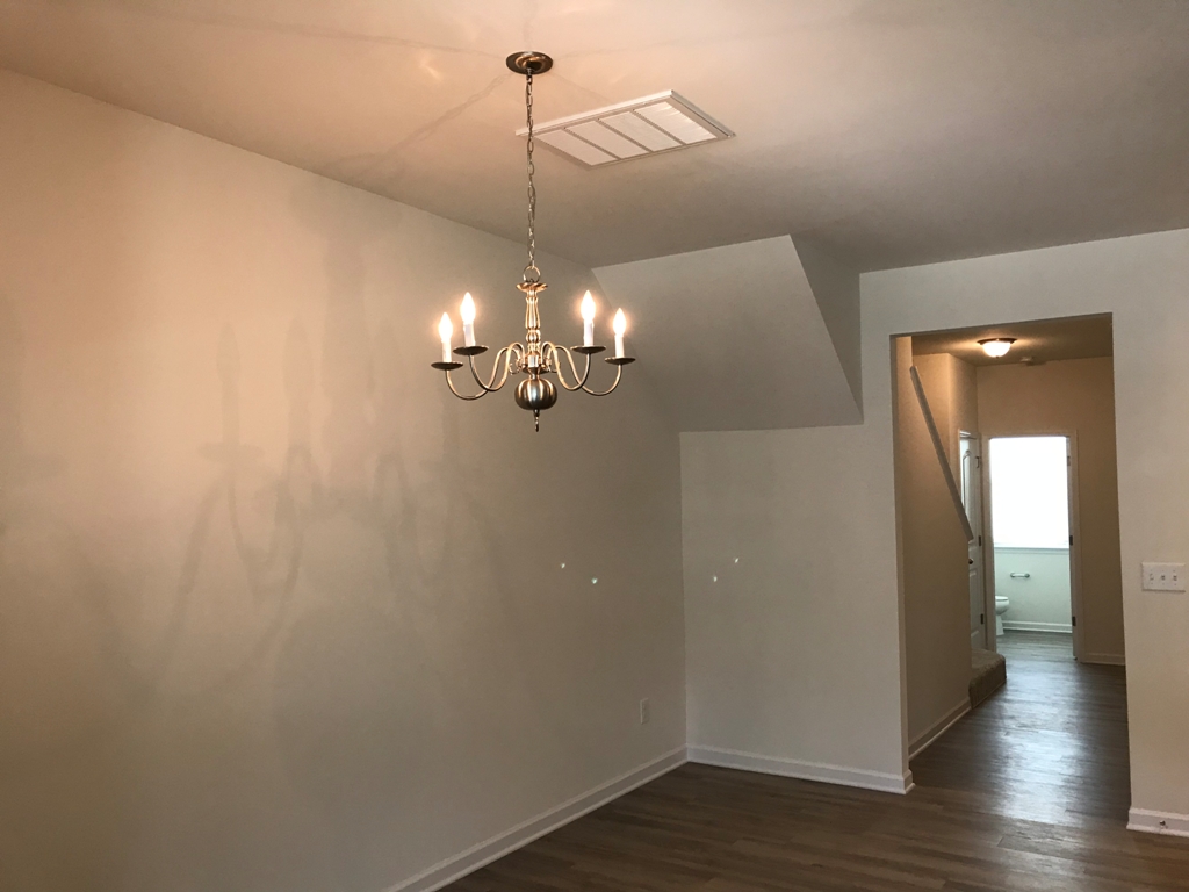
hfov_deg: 63.4
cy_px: 446
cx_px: 594
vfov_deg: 49.7
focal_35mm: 28
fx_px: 962
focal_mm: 3.99
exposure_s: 1/30
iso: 25
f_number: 1.8
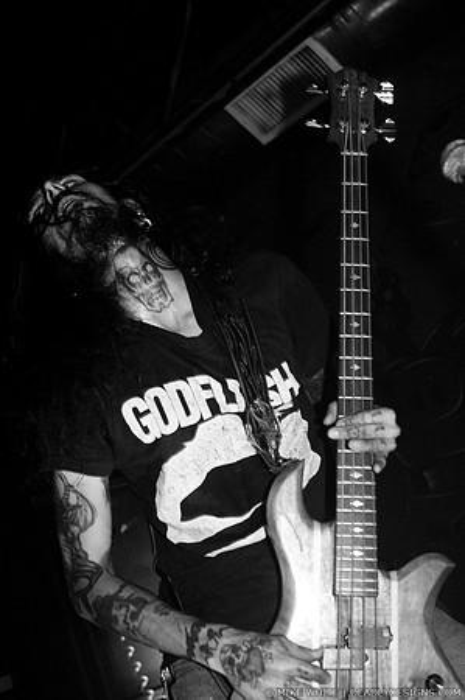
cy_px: 350
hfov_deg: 25.7
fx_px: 1019
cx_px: 232
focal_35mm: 52
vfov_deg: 37.9
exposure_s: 1/40
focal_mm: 35
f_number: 3.2
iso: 800
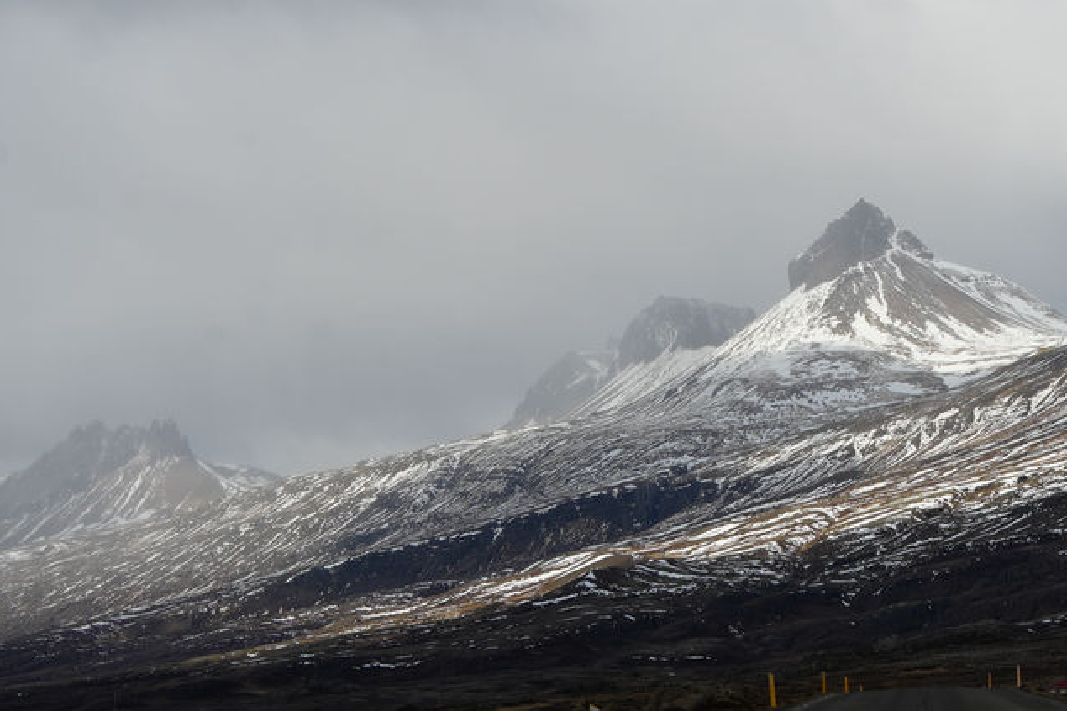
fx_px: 3733
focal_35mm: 126
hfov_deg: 16.0
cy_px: 41
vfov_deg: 10.8
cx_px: 986
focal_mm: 50
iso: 100
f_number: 11
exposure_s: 1/320
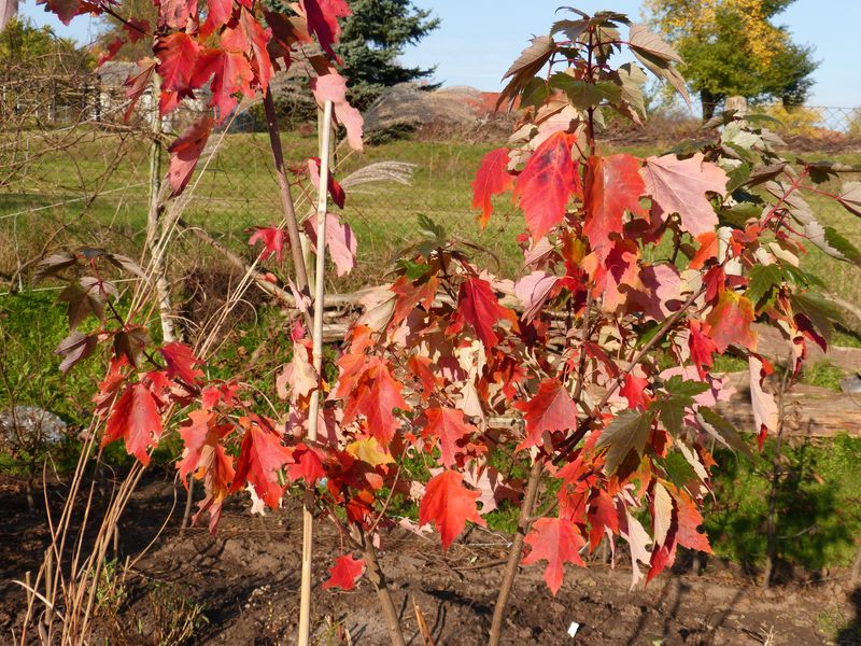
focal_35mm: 44
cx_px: 430
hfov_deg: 42.9
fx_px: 1094
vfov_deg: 32.9
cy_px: 323
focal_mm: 7.8
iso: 100
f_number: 4
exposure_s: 1/640
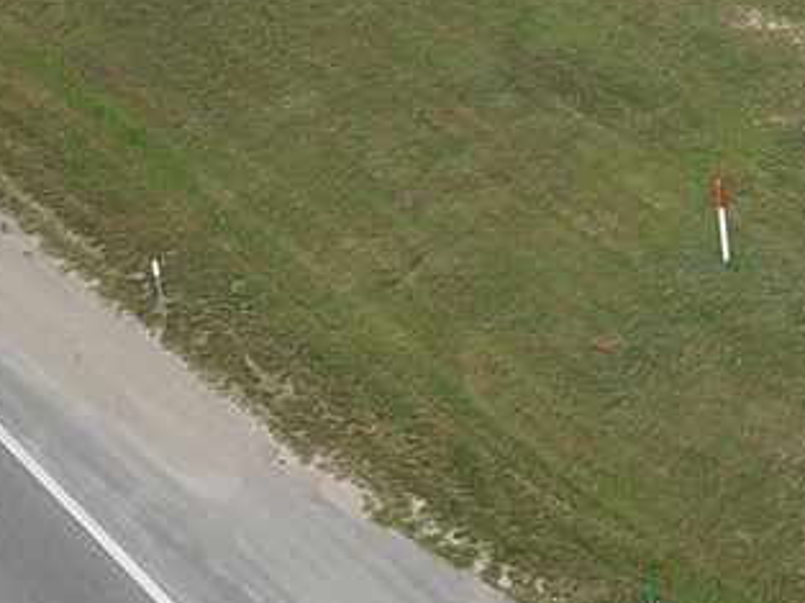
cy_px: -303
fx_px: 2463
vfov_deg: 13.2
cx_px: 1254
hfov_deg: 16.7
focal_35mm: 106
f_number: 2.2
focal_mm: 4.73
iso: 128
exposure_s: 1/100
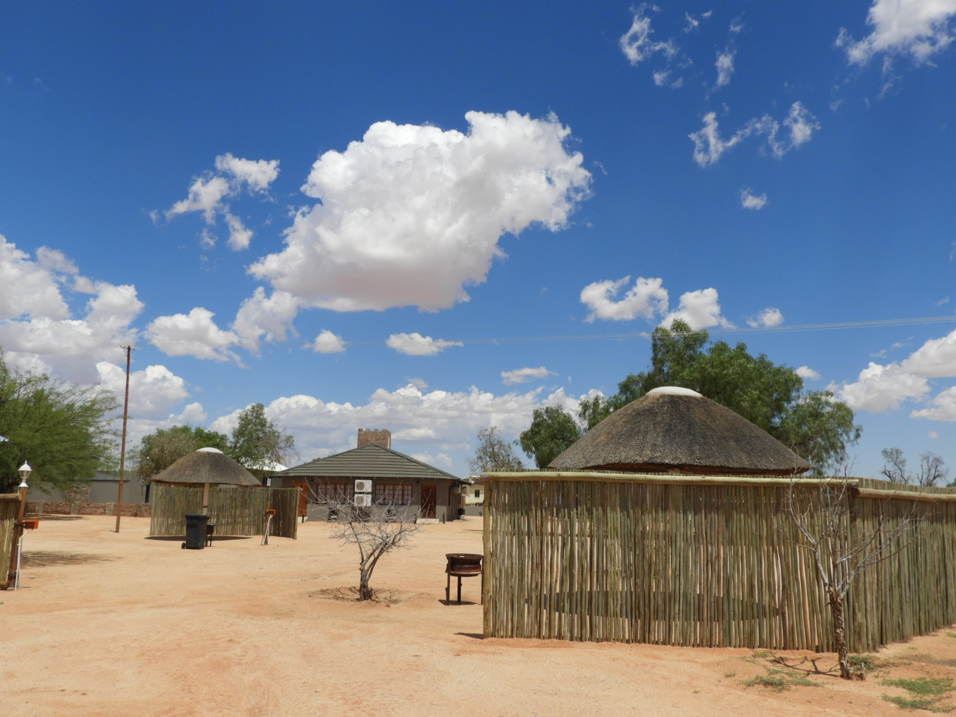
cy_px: 358
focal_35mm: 30
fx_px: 829
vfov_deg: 46.8
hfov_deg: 60.0
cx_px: 478
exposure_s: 1/2000
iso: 100
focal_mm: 5.4
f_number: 4
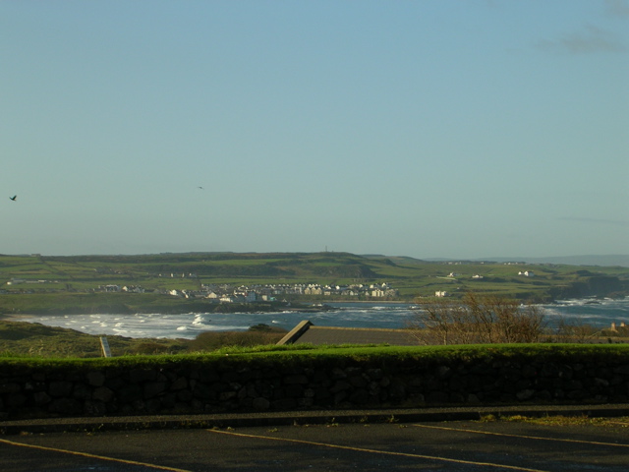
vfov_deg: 14.8
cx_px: 314
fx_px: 1817
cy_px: 236
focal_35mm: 100
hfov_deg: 19.6
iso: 50
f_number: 4.5
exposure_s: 1/453
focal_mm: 15.2
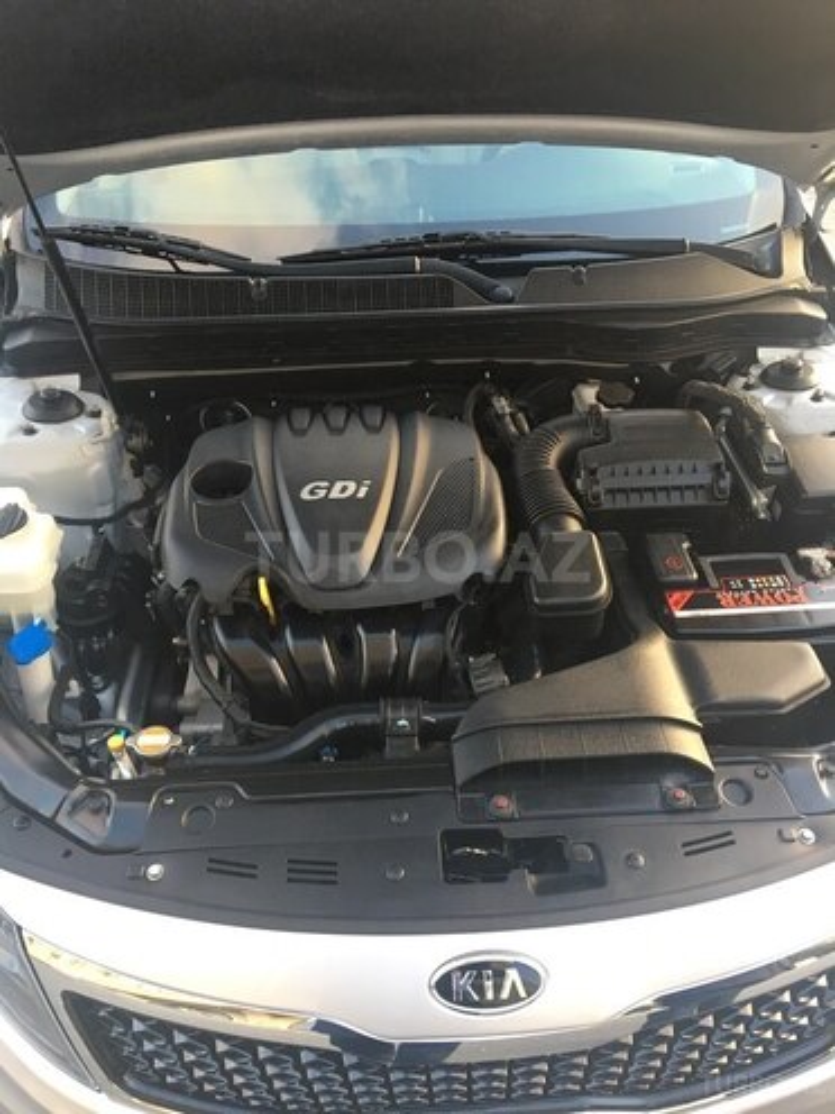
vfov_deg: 61.7
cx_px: 418
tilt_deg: -40.3
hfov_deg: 48.2
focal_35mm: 29
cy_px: 557
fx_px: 933
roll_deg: -0.8
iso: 40
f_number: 2.2
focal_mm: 4.15
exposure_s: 1/33
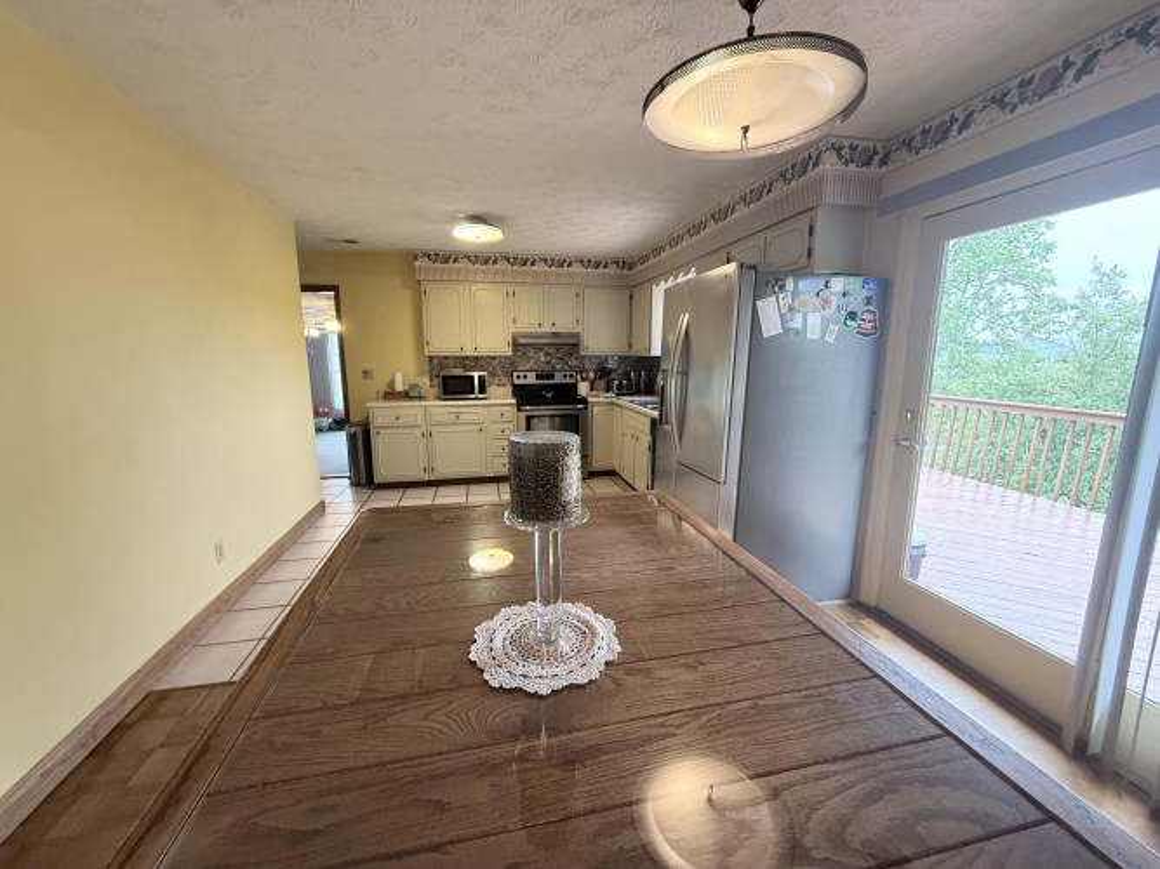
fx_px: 469
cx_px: 580
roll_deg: +0.0
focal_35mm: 14
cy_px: 434
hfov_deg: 102.1
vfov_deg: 85.7
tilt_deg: -9.8
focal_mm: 2.22
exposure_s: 1/60
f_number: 2.2
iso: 320
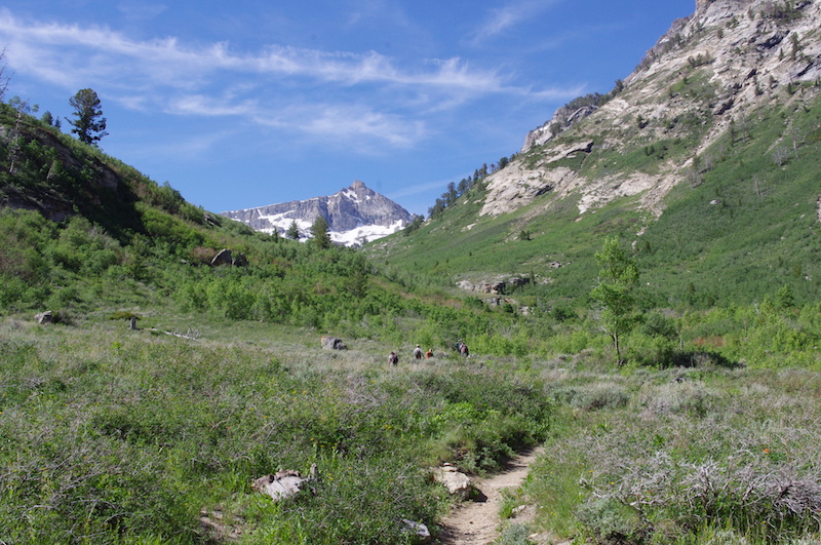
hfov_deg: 46.5
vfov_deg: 31.8
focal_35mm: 42
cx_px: 410
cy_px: 272
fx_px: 956
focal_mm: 28.13
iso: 400
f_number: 14
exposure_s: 1/250
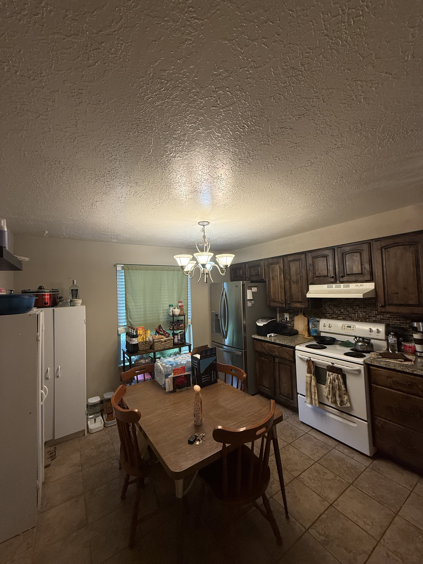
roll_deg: +2.0
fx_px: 228
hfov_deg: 85.7
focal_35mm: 14
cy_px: 282
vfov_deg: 102.1
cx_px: 212
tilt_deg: +3.0
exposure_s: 1/120
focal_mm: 2.22
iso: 200
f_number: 2.2
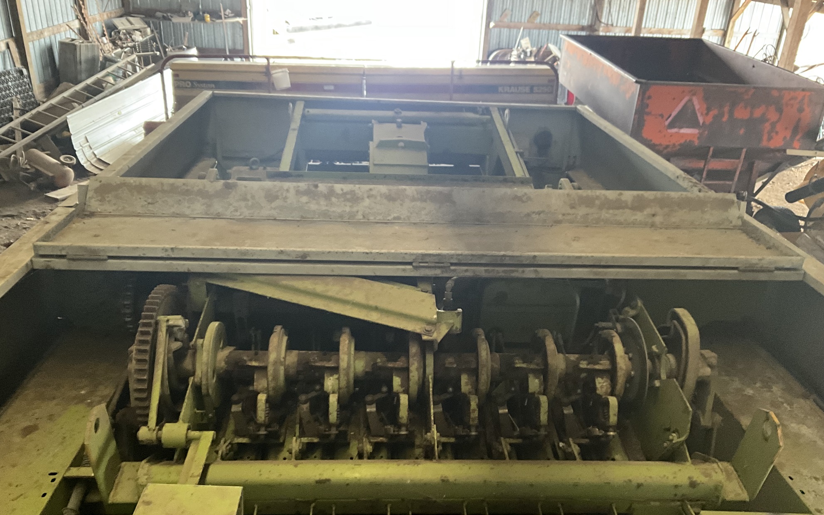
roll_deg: -3.8
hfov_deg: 61.2
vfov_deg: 40.6
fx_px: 696
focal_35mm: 31
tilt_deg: -26.3
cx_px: 409
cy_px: 287
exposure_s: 1/43
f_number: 1.8
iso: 320
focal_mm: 3
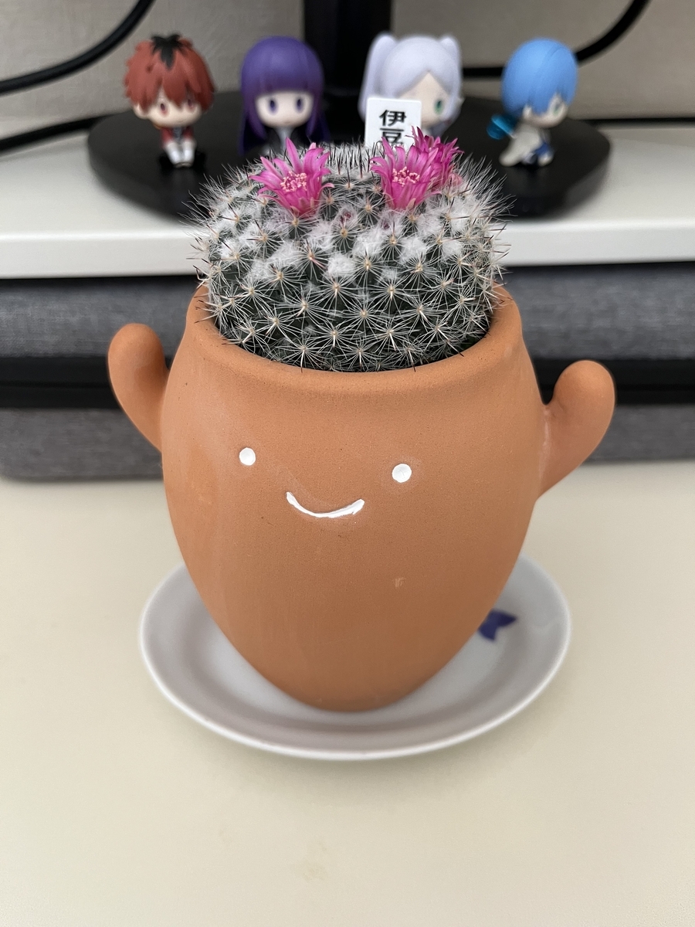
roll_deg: -0.4
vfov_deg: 67.3
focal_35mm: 26
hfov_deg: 53.1
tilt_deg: -36.0
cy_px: 464
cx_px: 348
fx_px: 696
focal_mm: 5.1
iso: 125
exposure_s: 1/97
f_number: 1.6
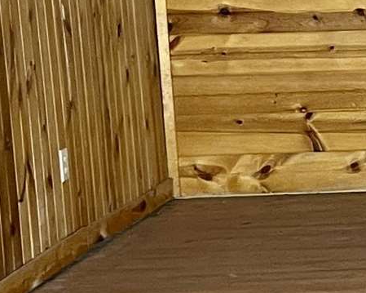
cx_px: 778
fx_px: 1809
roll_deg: +2.0
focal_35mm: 167
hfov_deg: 10.4
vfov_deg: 9.2
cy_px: 192
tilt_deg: -12.2
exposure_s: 1/60
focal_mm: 5.1
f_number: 1.6
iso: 160
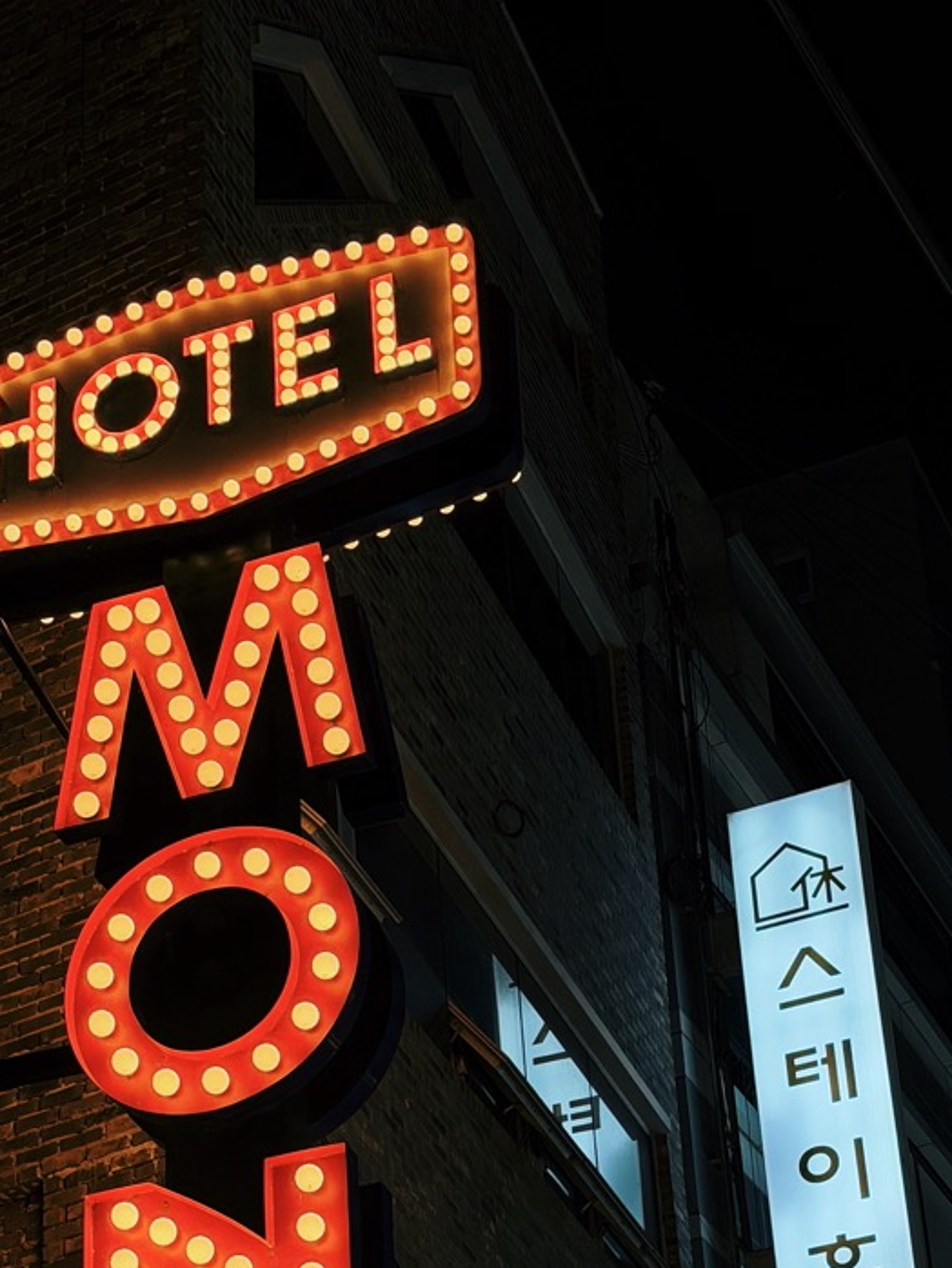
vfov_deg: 21.8
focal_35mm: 88
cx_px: 267
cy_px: 1117
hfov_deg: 16.7
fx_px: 3225
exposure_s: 1/157
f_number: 1.78
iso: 160
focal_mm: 6.76
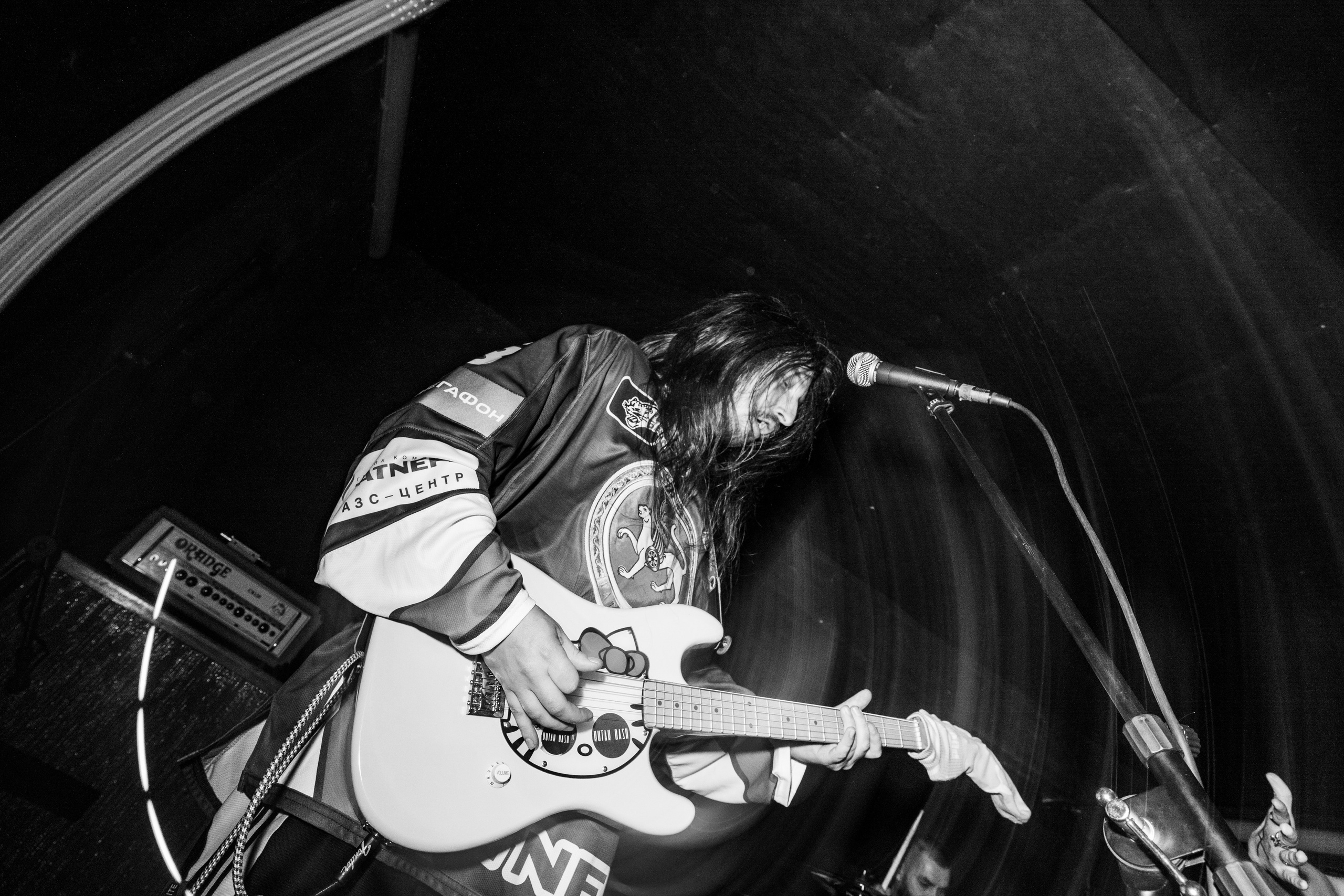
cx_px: 672
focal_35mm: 18
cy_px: 448
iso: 500
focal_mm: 18
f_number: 6.3
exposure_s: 1/15
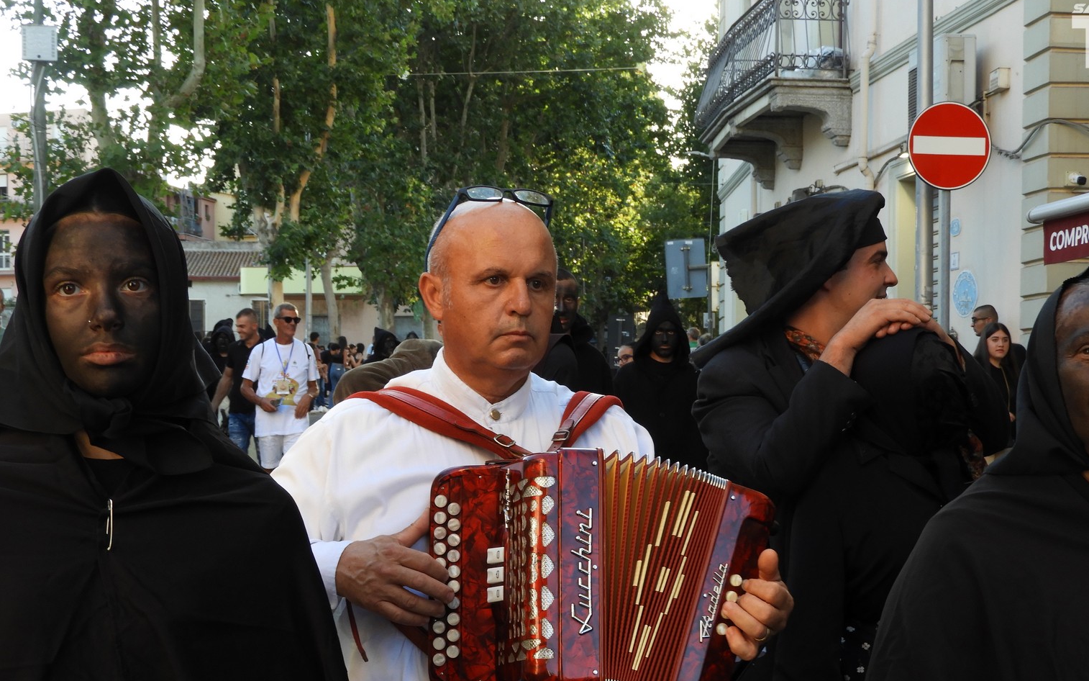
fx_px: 1870
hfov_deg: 32.5
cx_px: 532
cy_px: 477
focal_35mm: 63
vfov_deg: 20.5
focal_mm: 9
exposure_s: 1/100
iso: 100
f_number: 4
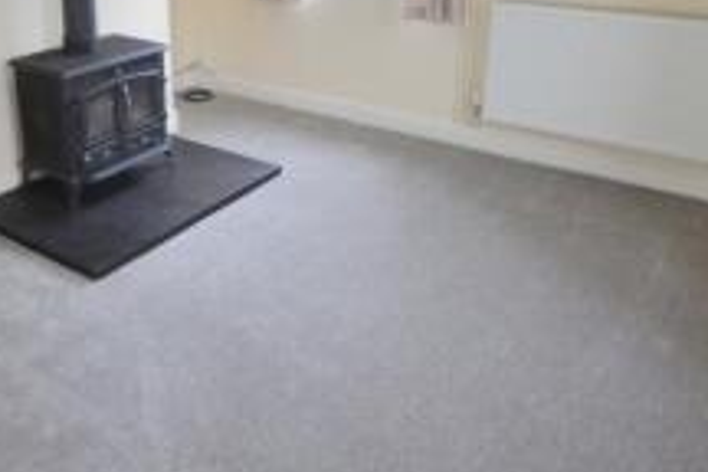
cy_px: 100
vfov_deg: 38.6
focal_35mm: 33
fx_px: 649
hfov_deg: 56.0
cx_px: 236
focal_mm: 10
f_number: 4
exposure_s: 1/60
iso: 640
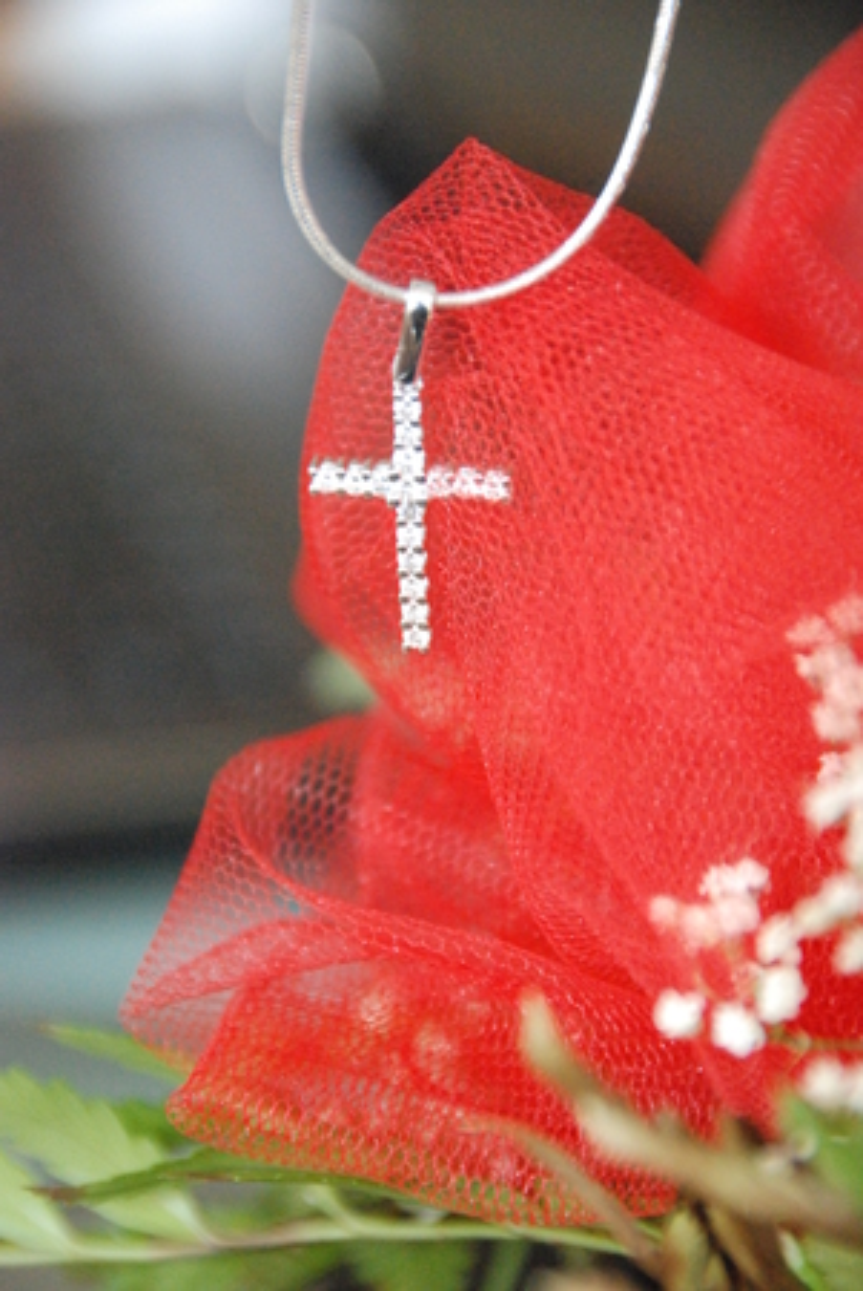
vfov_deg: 6.9
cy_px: 646
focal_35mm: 300
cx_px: 432
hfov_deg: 4.6
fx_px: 10762
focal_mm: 200
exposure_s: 1/60
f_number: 7.1
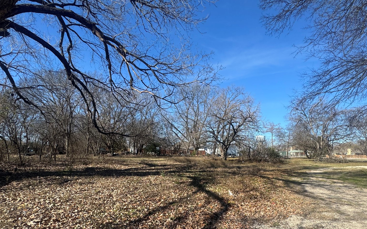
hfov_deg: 84.6
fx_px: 200
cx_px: 209
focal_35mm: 20
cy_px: 158
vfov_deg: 57.9
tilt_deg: -2.5
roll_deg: -0.9
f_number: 2.2
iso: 50
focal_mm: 2.22
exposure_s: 1/1217
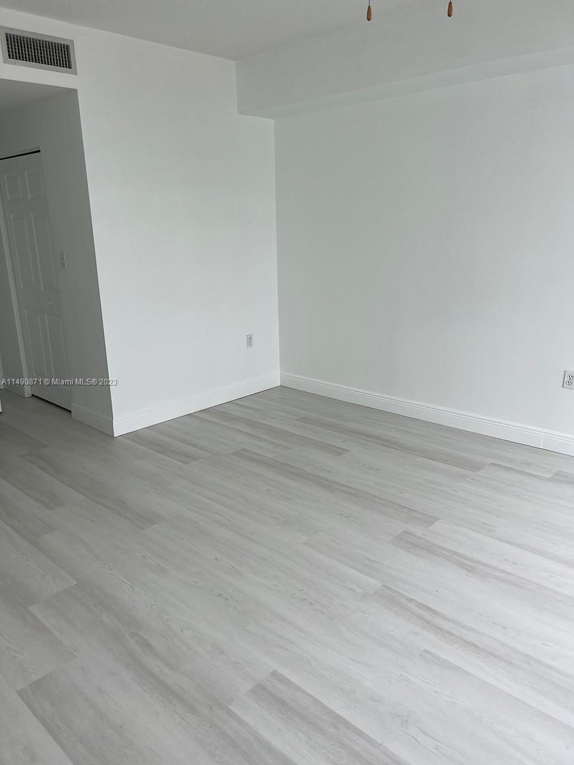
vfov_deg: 67.3
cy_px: 382
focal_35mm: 26
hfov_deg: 53.1
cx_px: 287
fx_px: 575
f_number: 1.5
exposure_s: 1/217
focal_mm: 5.7
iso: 40
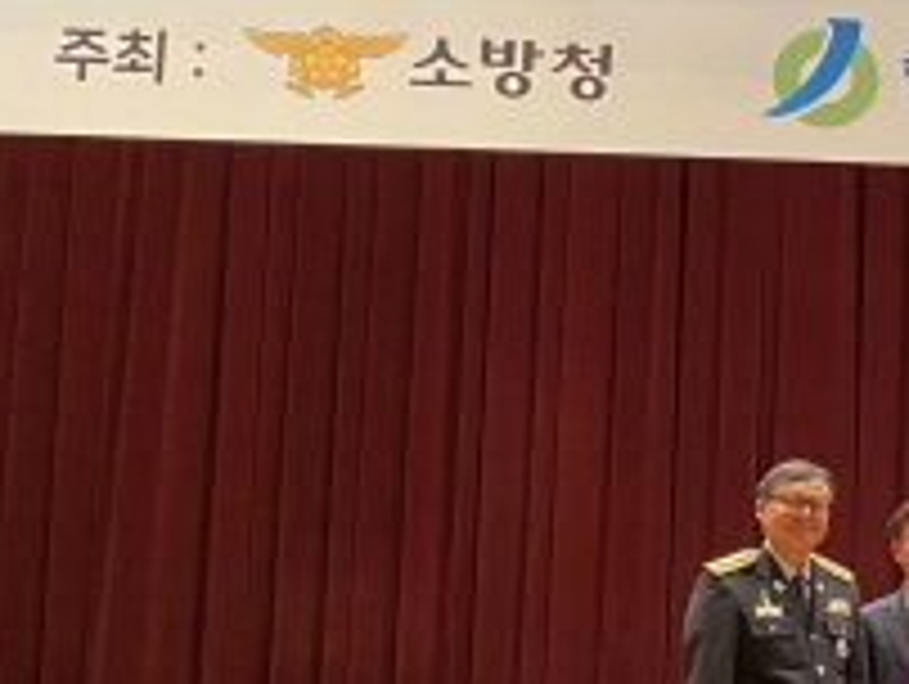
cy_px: 443
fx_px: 2366
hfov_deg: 18.6
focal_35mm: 90
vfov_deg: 16.4
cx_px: 1449
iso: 160
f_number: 1.8
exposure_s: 1/60
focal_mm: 4.25
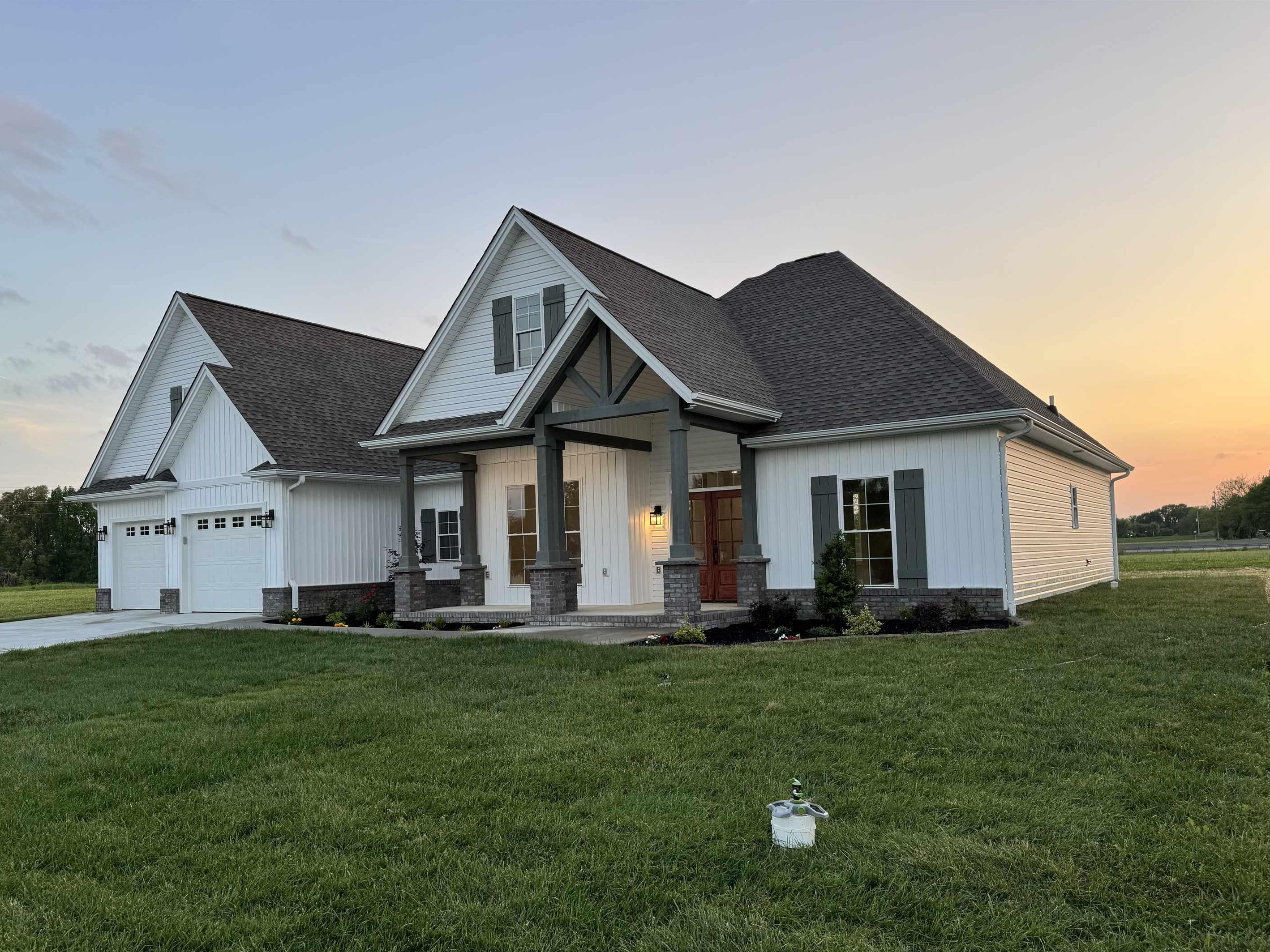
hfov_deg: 67.3
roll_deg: +1.3
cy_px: 514
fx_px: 954
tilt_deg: +2.1
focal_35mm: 26
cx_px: 607
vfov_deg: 53.0
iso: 80
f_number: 1.78
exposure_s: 1/311
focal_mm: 6.76
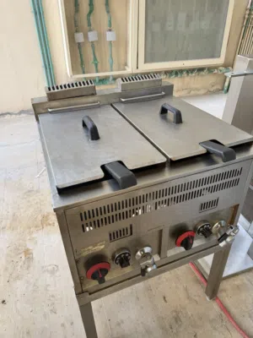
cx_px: 126
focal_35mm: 24
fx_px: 234
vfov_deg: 71.6
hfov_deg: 56.8
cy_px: 169
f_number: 1.78
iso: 64
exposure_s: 1/161
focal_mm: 6.76
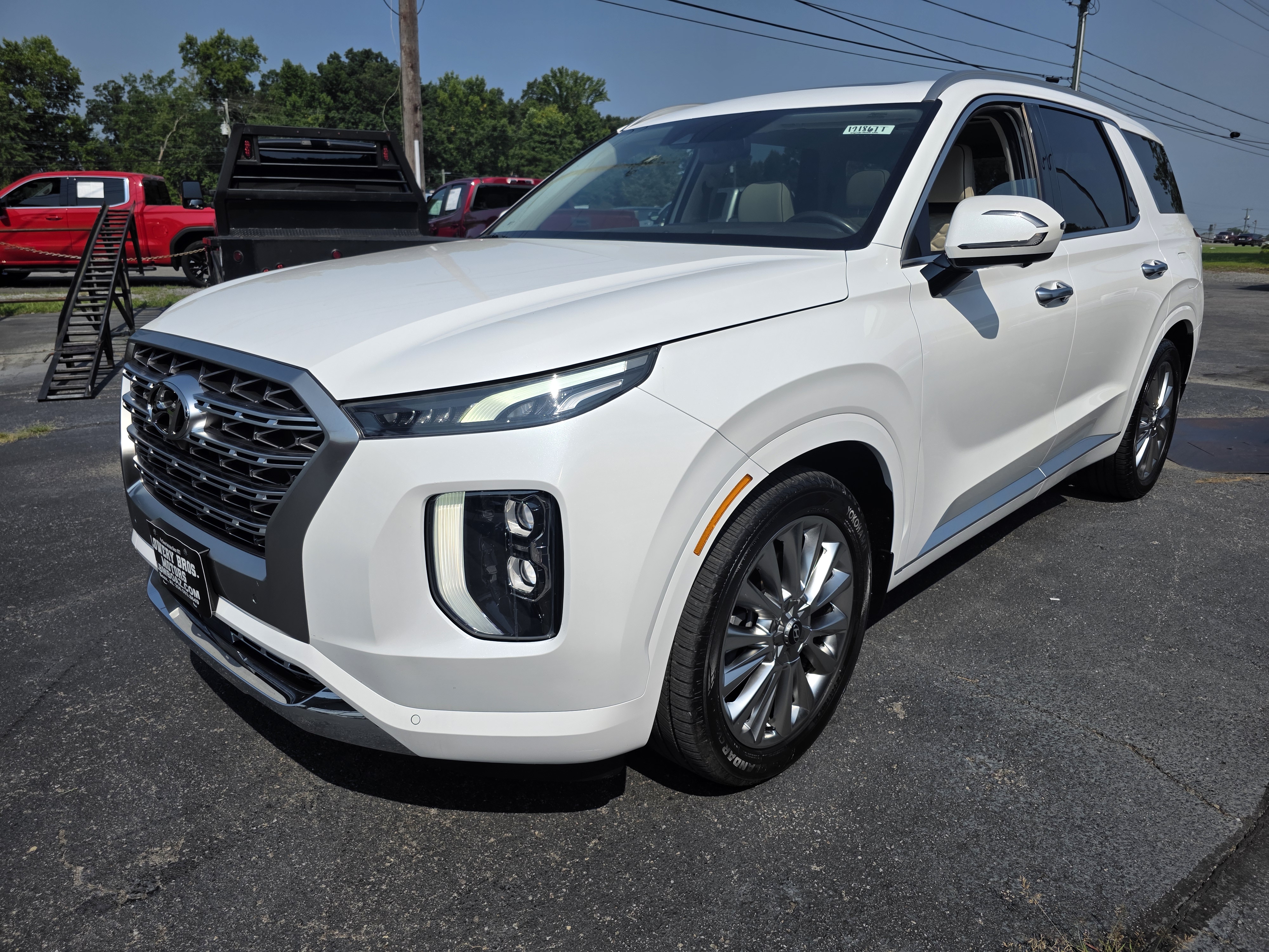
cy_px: 476
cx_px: 634
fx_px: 843
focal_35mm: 23
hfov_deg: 73.9
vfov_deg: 58.9
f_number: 1.7
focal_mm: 6.3
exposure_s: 1/7944
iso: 64
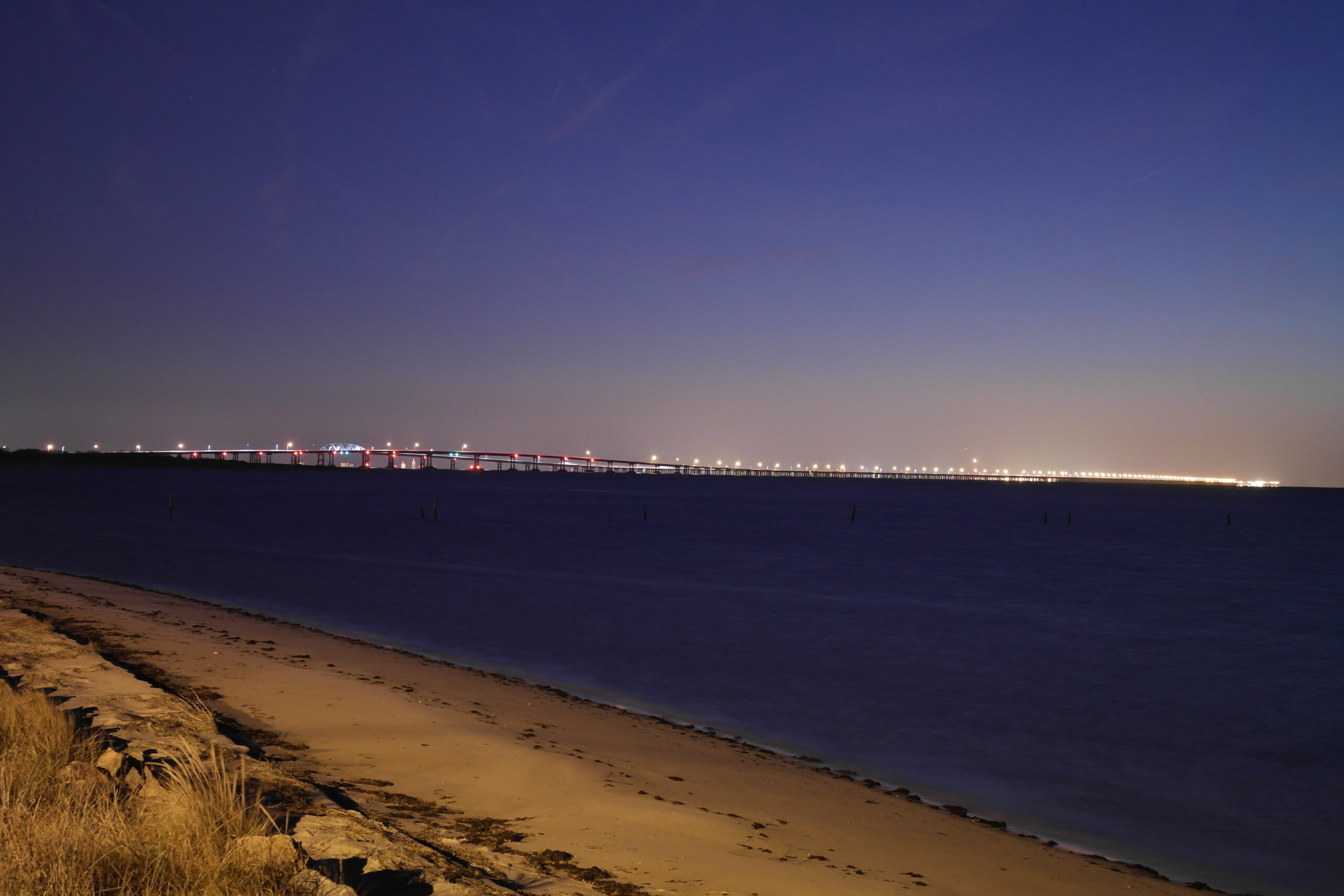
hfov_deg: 29.2
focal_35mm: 69
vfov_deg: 19.7
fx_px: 2576
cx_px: 672
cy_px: 448
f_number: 5
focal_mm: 45
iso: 400
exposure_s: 15
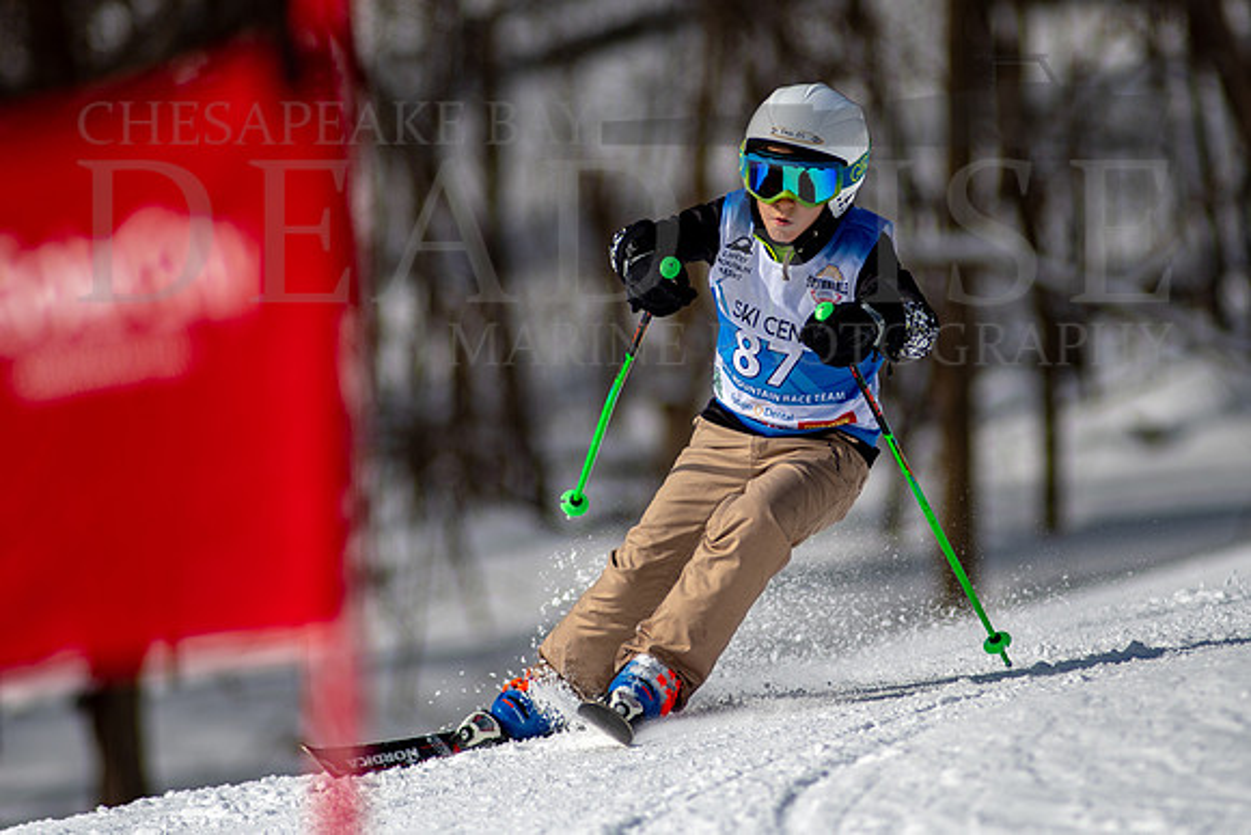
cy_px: 371
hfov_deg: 4.0
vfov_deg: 2.7
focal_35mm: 510
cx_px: 709
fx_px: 17735
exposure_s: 1/8000
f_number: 2.8
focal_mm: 300
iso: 100
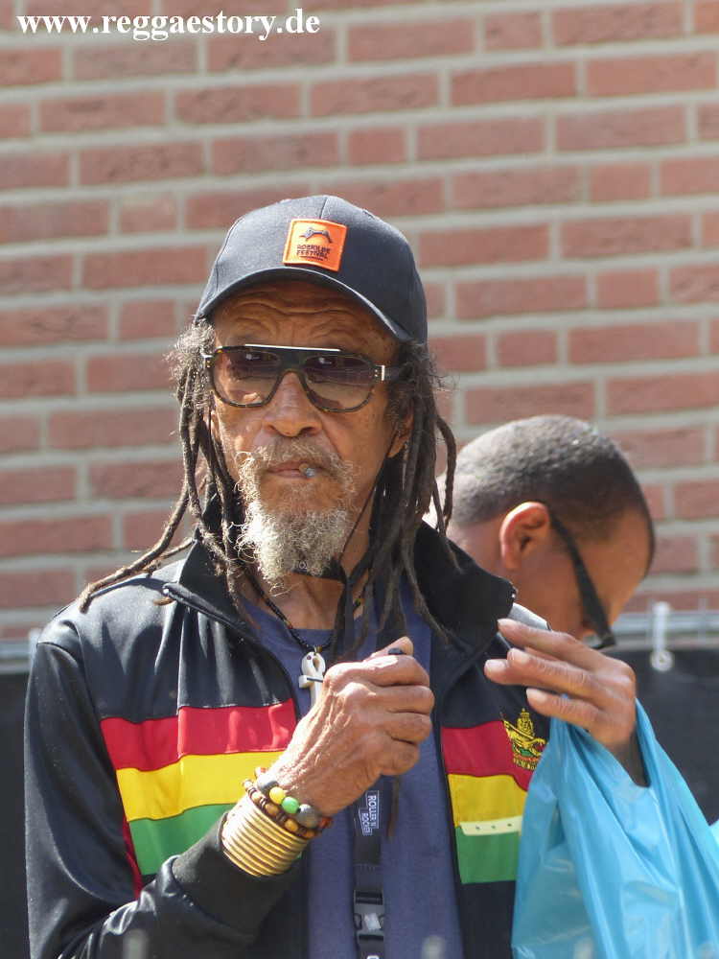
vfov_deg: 3.6
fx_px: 15149
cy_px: 480
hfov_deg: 2.7
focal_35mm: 547
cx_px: 360
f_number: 4
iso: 100
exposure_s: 1/160
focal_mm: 98.5
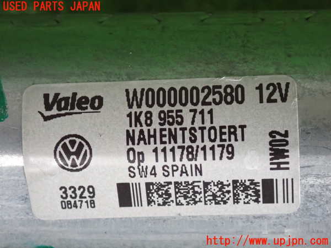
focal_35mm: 100
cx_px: 166
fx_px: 956
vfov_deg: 14.8
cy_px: 124
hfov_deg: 19.6
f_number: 4.9
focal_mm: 18
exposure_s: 1/100
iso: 1250
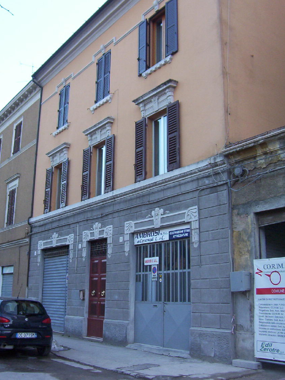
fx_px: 417
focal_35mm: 38
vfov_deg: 49.0
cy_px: 187
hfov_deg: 37.7
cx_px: 139
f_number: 2.76
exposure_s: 1/160
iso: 100
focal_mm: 5.54
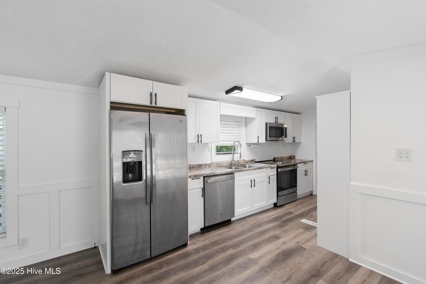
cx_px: 213
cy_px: 142
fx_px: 177
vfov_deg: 77.3
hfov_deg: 100.4
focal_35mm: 15
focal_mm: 10
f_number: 4.5
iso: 100
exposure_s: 1/6
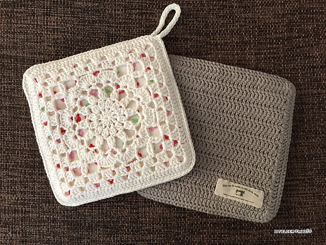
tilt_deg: -87.4
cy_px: 122
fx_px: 273
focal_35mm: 29
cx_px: 163
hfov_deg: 61.7
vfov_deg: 48.2
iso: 80
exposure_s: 1/30
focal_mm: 4.15
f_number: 2.2
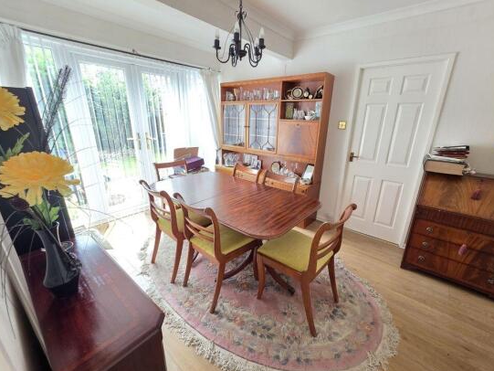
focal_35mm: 14
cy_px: 185
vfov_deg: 85.7
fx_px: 200
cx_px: 261
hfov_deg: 101.9
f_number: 1.9
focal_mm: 2.2
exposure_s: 1/100
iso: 200
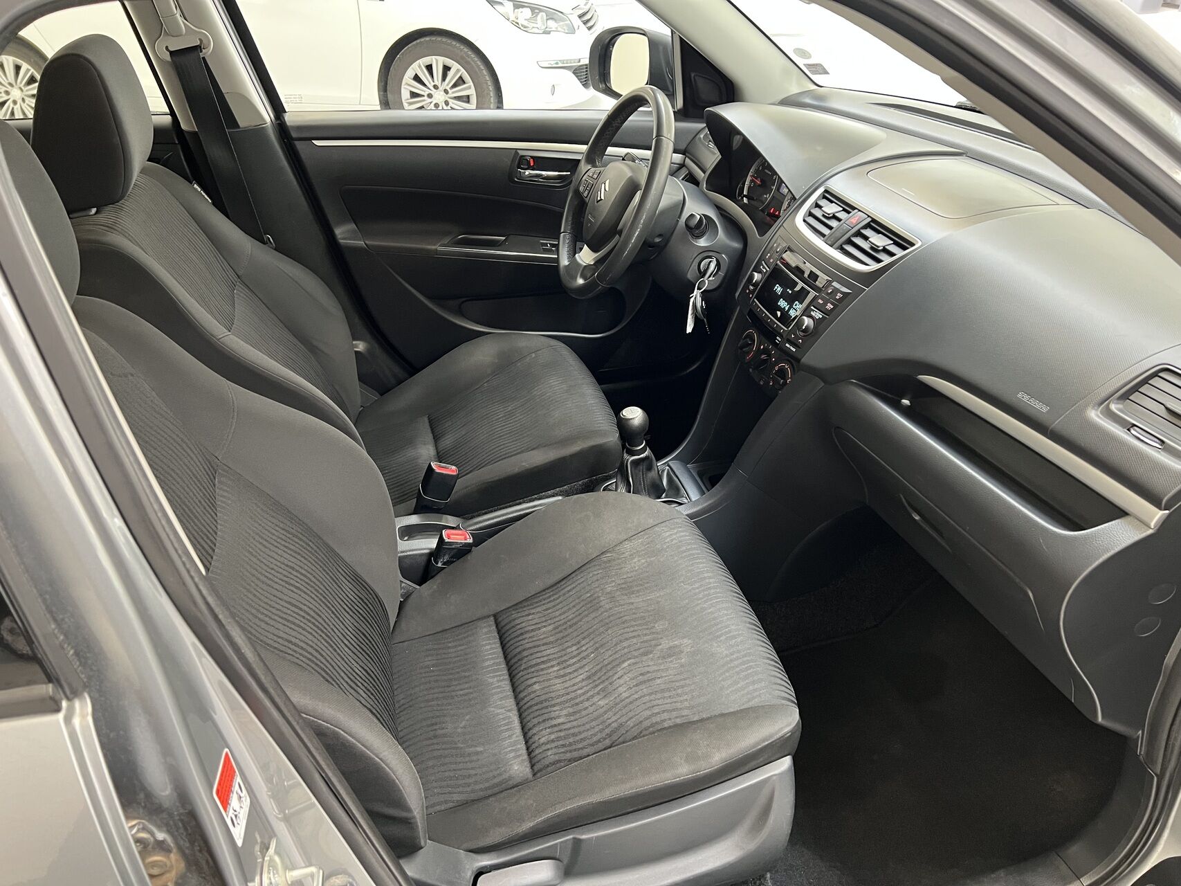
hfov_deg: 67.3
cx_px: 590
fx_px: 887
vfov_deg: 53.1
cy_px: 443
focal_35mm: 26
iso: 320
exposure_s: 1/50
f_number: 1.5
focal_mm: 5.7
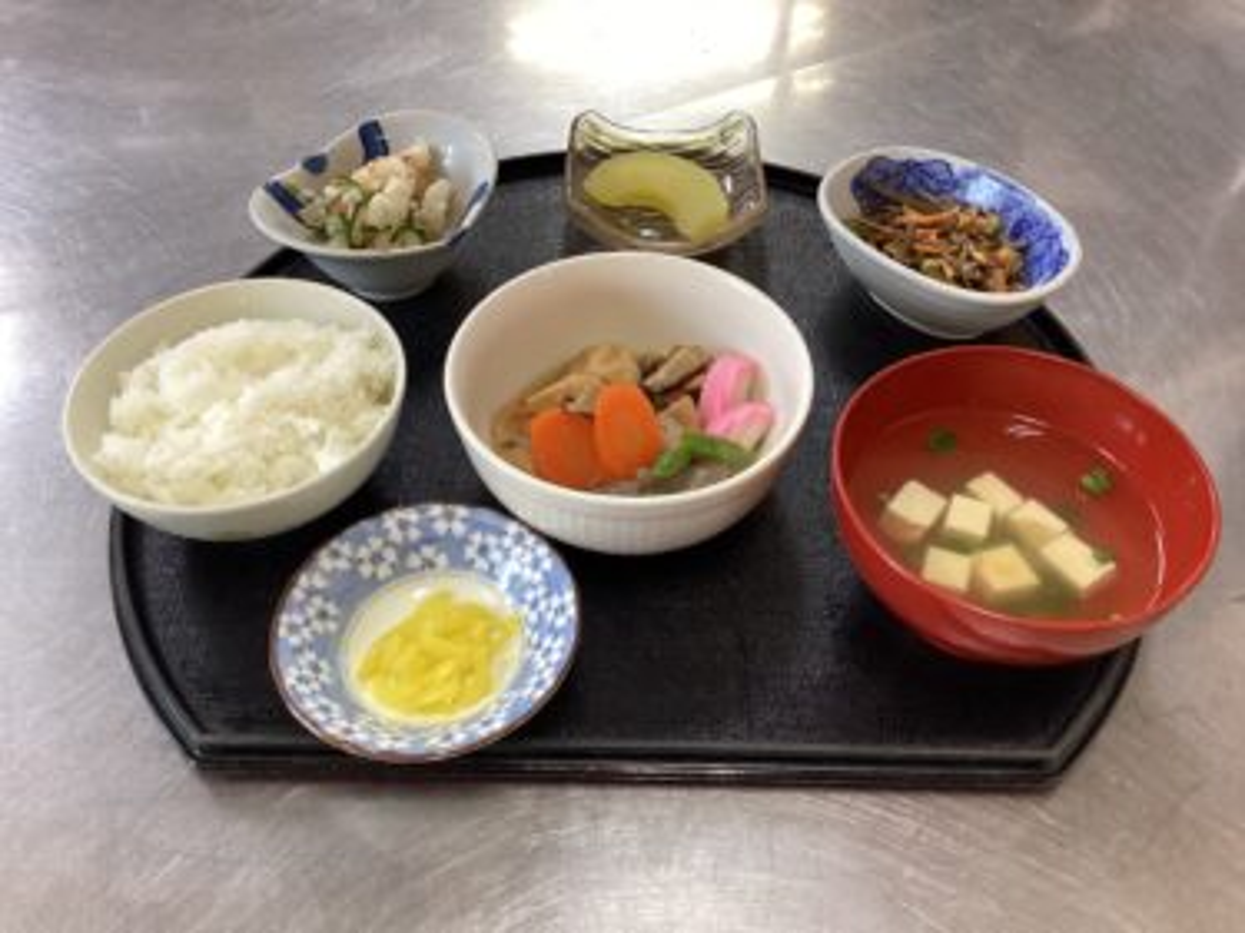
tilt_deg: -48.0
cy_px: 466
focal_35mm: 31
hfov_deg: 58.4
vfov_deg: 45.4
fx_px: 1115
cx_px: 622
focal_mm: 3.3
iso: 125
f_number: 2.4
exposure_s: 1/60
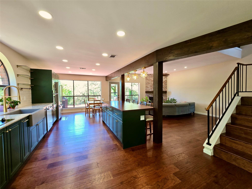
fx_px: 95
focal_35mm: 13
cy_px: 94
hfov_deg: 106.2
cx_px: 126
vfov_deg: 89.9
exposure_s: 1/60
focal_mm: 2.2
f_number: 2.2
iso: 50
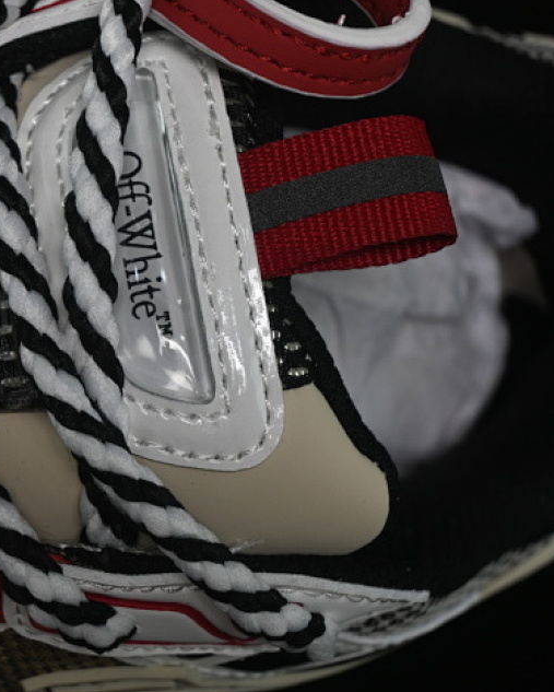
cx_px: 72
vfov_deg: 16.0
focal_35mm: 120
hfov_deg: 12.8
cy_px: 348
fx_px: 2458
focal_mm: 50
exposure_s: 1/60
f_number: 6.3
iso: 160
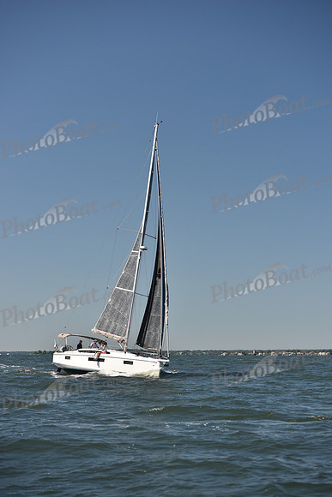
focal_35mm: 70
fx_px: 968
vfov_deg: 28.8
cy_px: 248
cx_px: 166
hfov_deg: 19.5
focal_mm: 70
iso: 250
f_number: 4
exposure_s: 1/1250
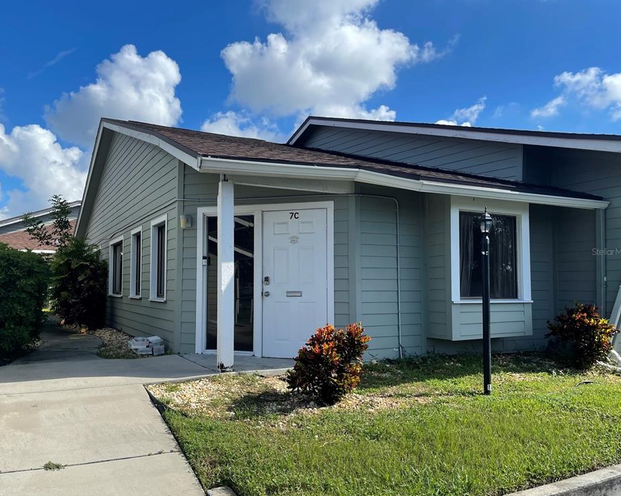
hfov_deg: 62.2
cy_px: 251
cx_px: 290
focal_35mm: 28
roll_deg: -0.6
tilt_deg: +2.9
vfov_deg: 51.5
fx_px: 515
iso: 32
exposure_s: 1/3165
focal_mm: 5.1
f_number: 1.6
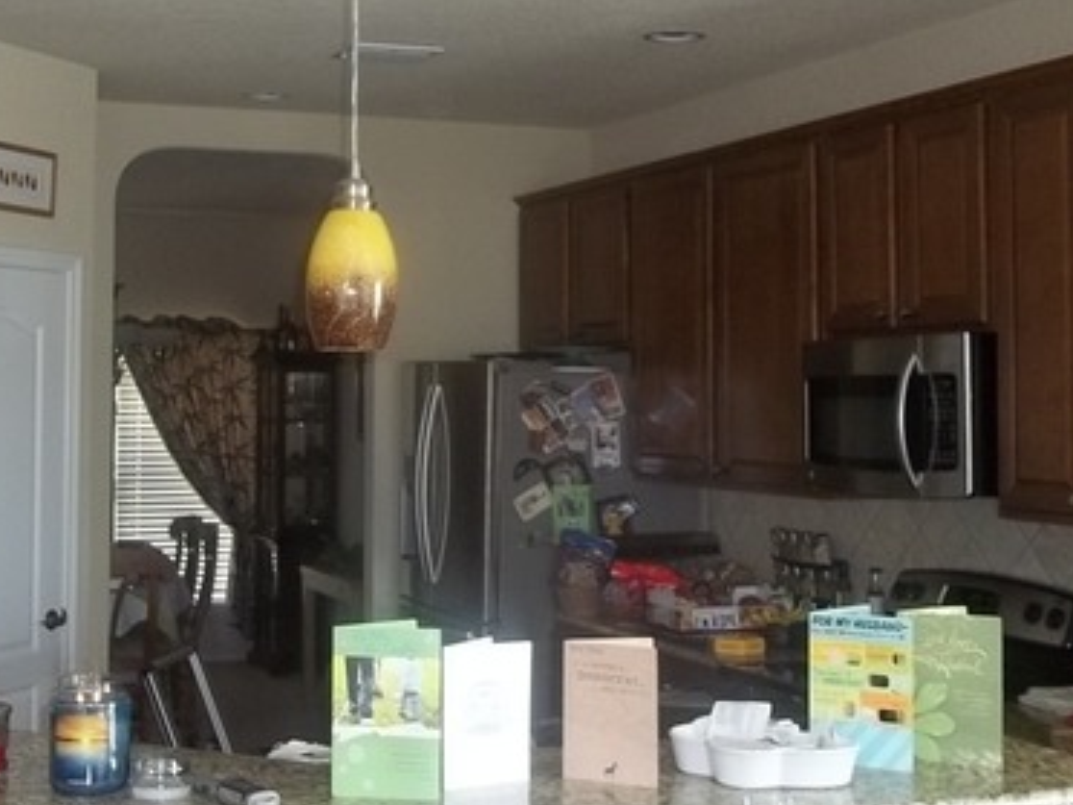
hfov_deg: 34.7
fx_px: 1705
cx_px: 375
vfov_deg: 26.5
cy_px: 317
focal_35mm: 55
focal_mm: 5.7
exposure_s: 1/30
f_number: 2.9
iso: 160
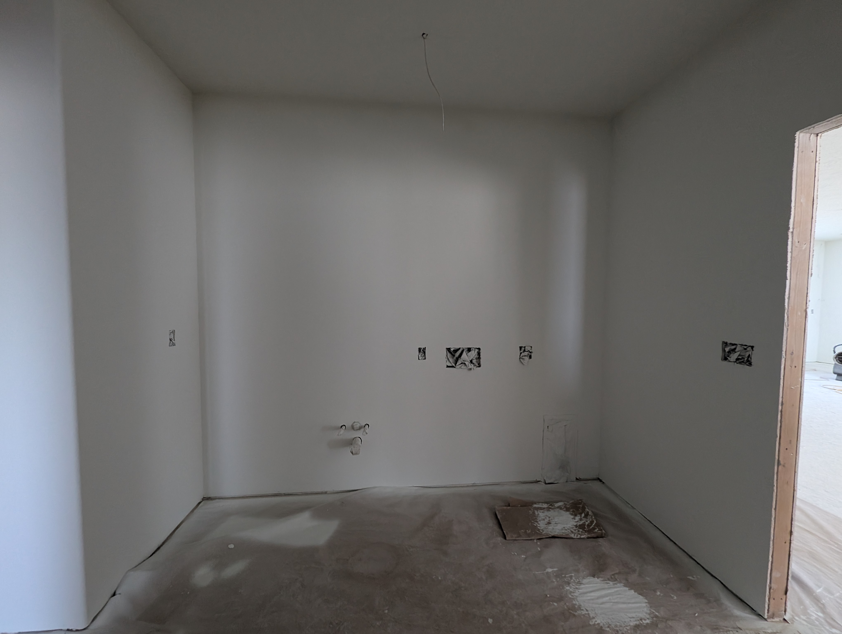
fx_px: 317
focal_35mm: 13
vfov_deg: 90.1
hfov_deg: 106.1
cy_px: 317
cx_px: 421
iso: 485
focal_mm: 1.95
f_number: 2.2
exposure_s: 1/42.7
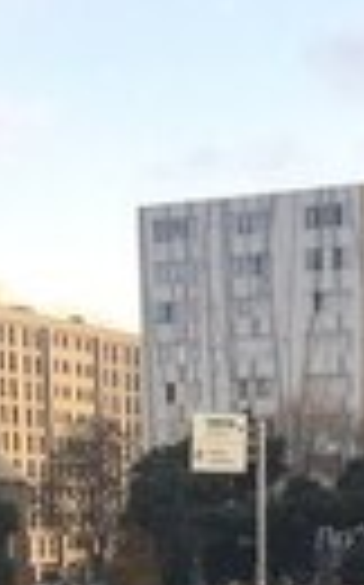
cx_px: 243
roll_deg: +0.4
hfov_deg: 11.2
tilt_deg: -13.7
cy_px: 1026
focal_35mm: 117
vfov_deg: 15.5
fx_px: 1861
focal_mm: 4.15
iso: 25
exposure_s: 1/305
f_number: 2.2
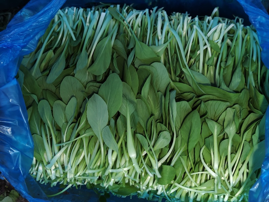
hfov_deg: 40.4
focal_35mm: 47
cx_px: 134
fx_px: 365
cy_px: 101
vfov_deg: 30.9
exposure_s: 1/17.3
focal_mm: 6.68
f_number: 1.44
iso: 1600
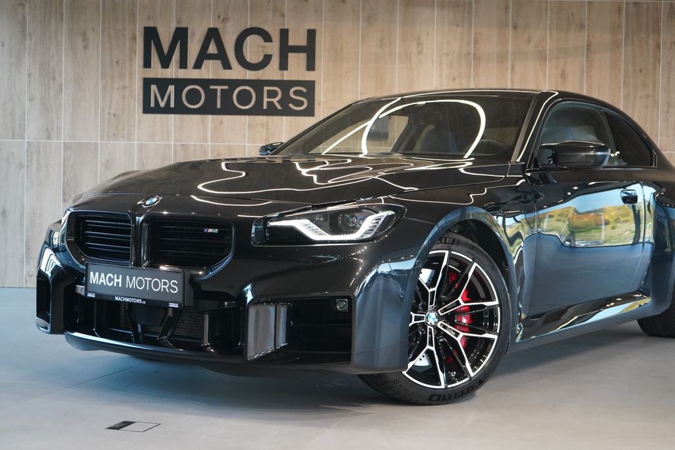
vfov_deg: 24.6
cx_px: 338
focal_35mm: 55
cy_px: 225
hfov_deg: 36.2
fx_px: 1031
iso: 6400
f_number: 5
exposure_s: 1/160
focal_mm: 55
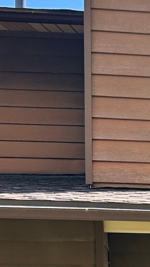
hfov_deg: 10.7
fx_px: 722
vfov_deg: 19.1
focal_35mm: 102
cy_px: 363
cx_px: 310
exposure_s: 1/1901
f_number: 1.5
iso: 50
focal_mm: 5.7
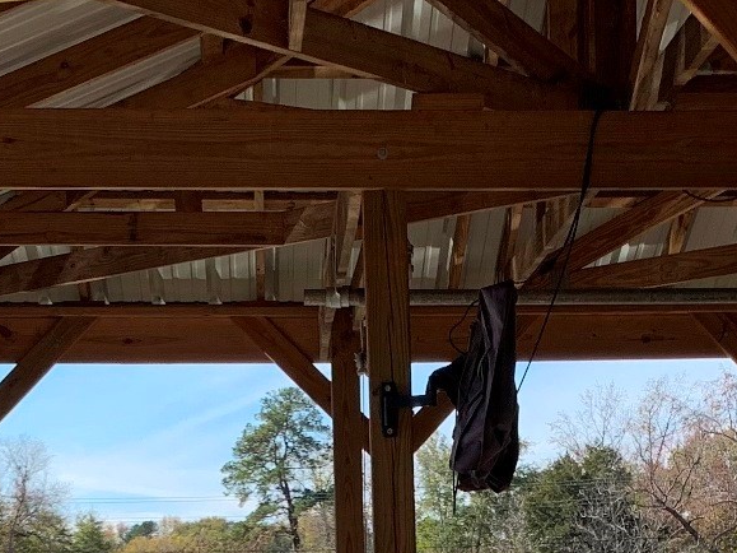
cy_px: 935
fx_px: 1958
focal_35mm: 92
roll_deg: +1.5
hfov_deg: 21.3
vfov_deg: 14.5
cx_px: 452
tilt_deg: -8.3
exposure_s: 1/1266
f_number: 1.8
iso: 25
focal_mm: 4.25
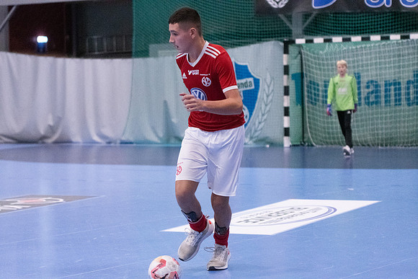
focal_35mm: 105
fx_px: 1219
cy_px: 140
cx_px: 209
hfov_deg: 19.5
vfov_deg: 13.0
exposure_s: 1/1600
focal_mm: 70
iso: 8000
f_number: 3.2
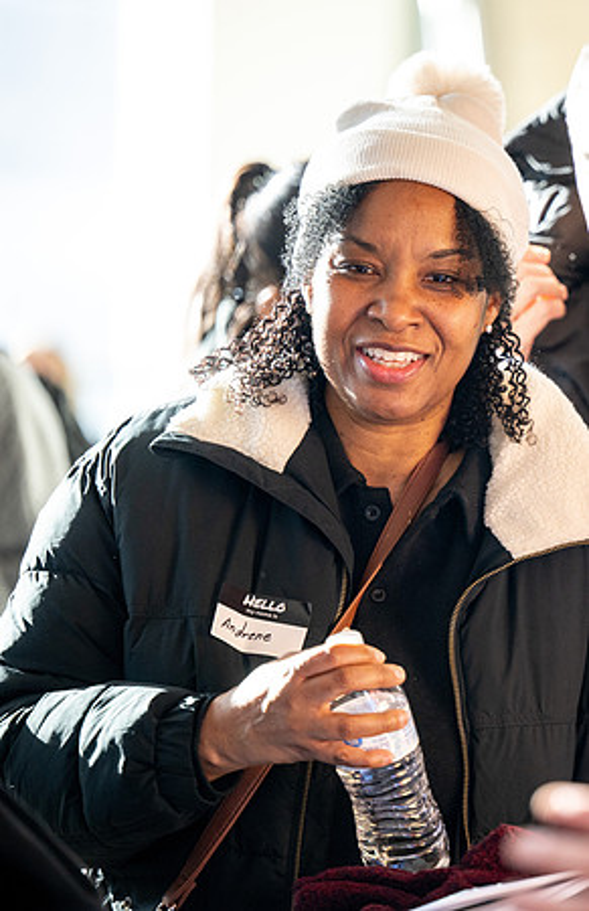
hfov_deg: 6.6
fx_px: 5122
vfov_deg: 10.2
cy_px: 456
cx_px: 642
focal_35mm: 204
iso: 400
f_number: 2.8
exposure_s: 1/320
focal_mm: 135
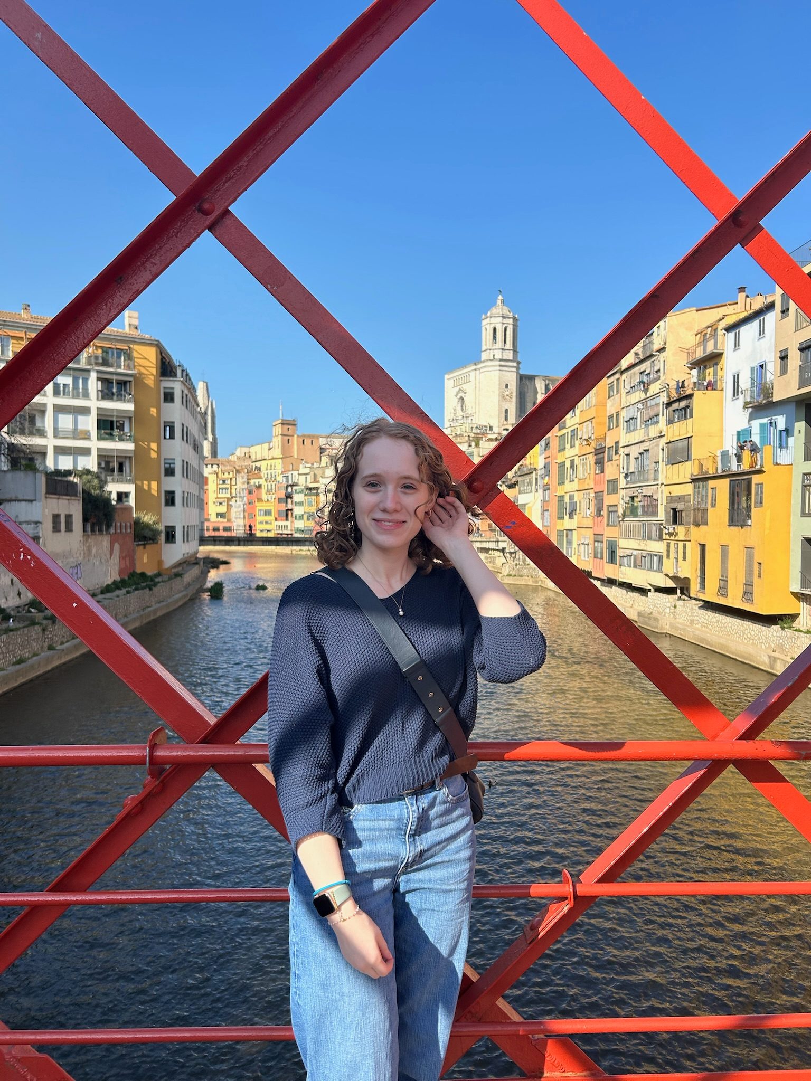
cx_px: 406
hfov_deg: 53.1
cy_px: 540
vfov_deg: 67.3
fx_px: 812
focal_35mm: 26
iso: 50
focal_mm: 5.7
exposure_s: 1/2994
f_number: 1.5
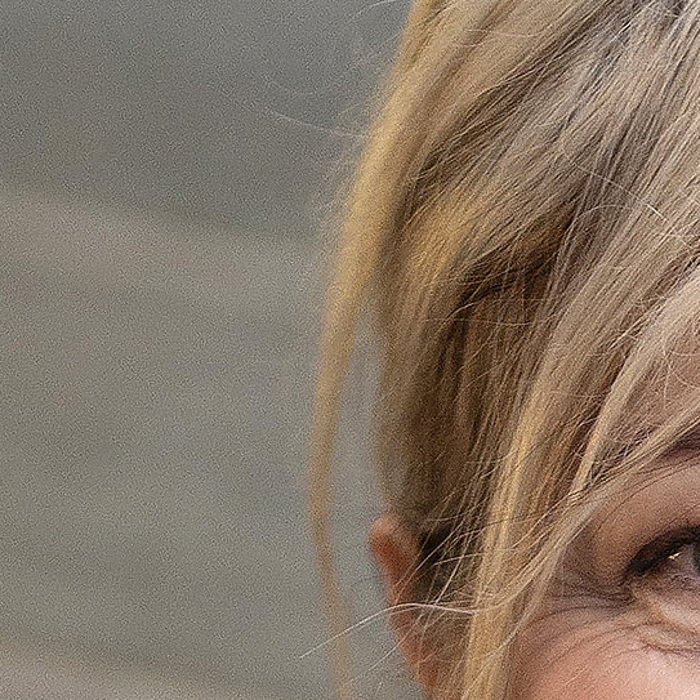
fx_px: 8945
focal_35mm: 391
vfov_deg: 4.4
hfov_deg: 4.4
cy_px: 1739
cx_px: 1156
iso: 1000
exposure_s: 1/200
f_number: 2.8
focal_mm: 62
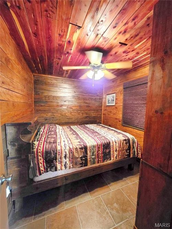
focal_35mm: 13
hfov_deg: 89.9
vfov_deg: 106.2
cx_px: 86
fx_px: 86
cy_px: 114
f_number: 1.9
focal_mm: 2.2
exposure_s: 1/40
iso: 1000
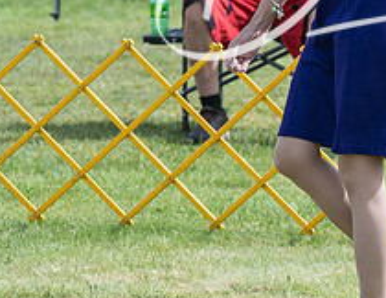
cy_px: 126
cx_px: 537
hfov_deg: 3.9
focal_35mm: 506
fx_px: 5701
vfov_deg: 3.0
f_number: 5.6
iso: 320
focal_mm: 156
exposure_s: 1/1250
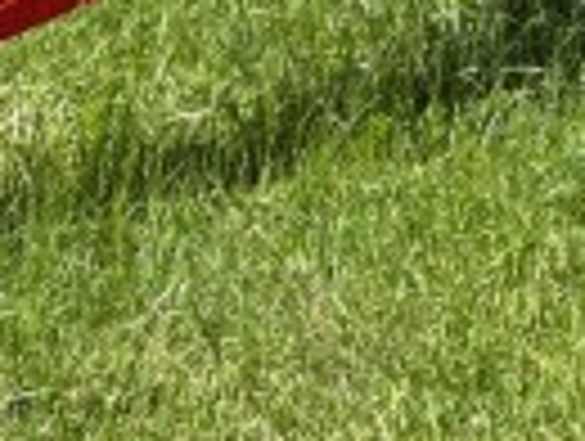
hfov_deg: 12.2
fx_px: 2709
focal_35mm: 160
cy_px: -878
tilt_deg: -1.6
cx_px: 616
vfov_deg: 8.0
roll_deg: +1.4
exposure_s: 1/1164
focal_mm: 5.96
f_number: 1.6
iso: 50
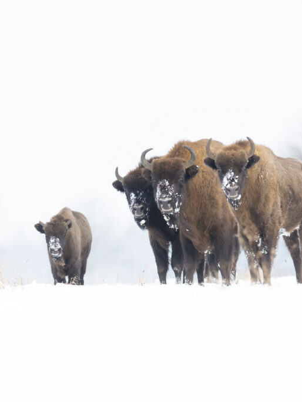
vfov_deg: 2.3
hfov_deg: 1.7
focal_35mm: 868
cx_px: 56
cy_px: 201
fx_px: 10094
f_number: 5
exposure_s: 1/1600
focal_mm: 400
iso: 640
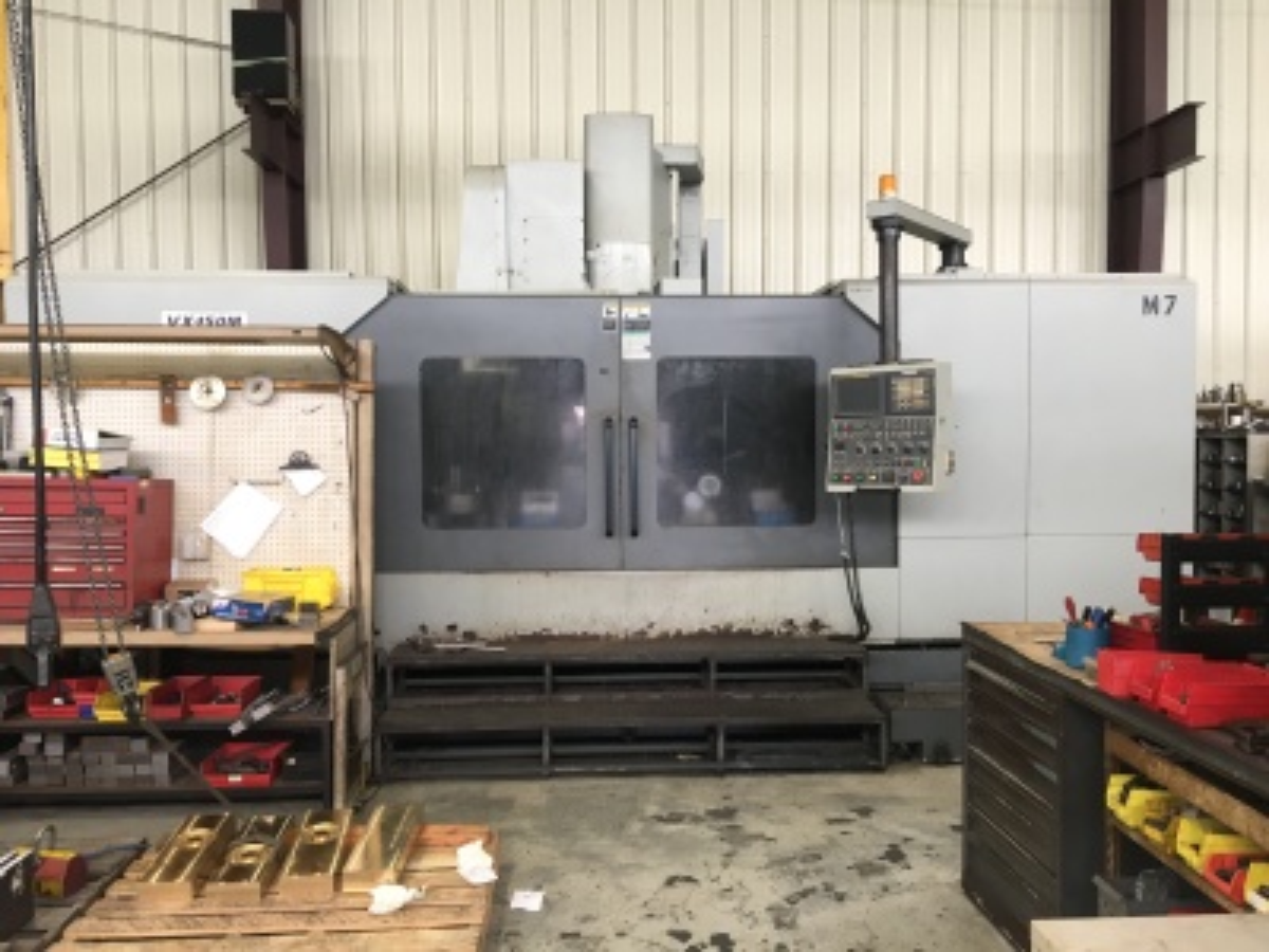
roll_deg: -0.2
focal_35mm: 29
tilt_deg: -2.3
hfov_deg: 61.7
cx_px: 634
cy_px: 476
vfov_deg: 48.2
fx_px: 1063
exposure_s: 1/30
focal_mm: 4.15
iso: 64
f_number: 2.2
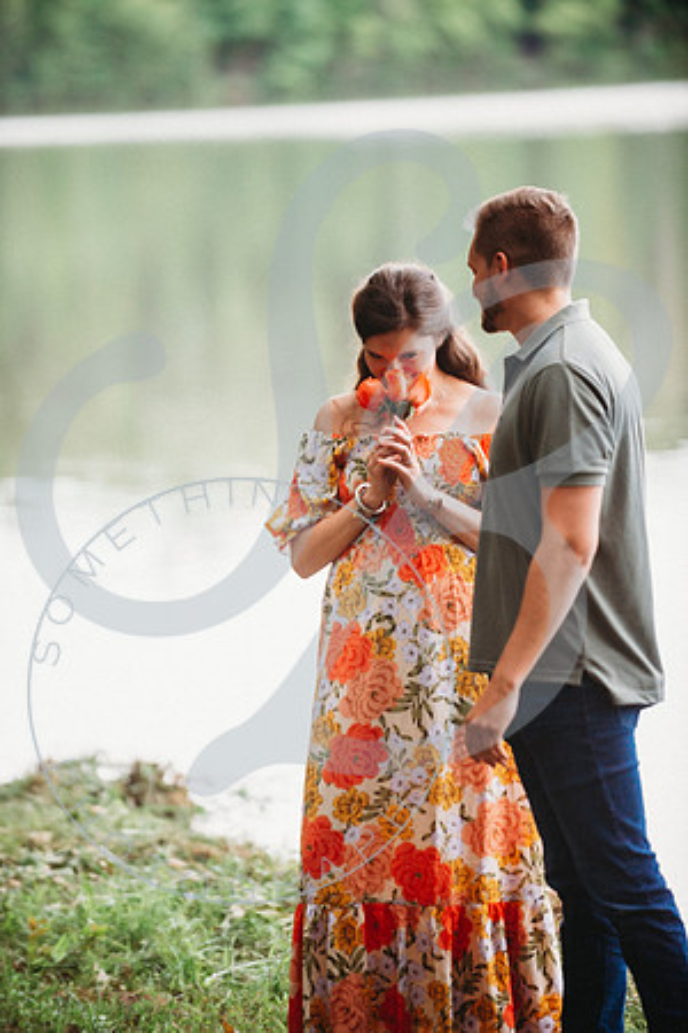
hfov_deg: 6.9
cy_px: 516
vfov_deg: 10.3
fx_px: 5733
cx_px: 344
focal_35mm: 200
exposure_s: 1/320
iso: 1250
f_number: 2.8
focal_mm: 200
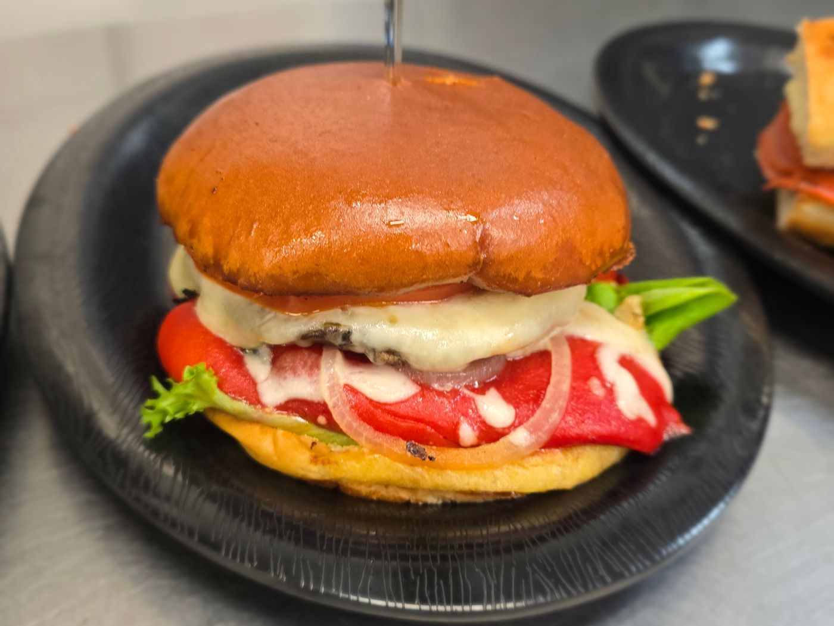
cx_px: 417
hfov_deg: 73.9
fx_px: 554
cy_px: 313
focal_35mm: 23
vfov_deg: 58.9
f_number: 1.7
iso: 250
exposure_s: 1/60
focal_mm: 6.3
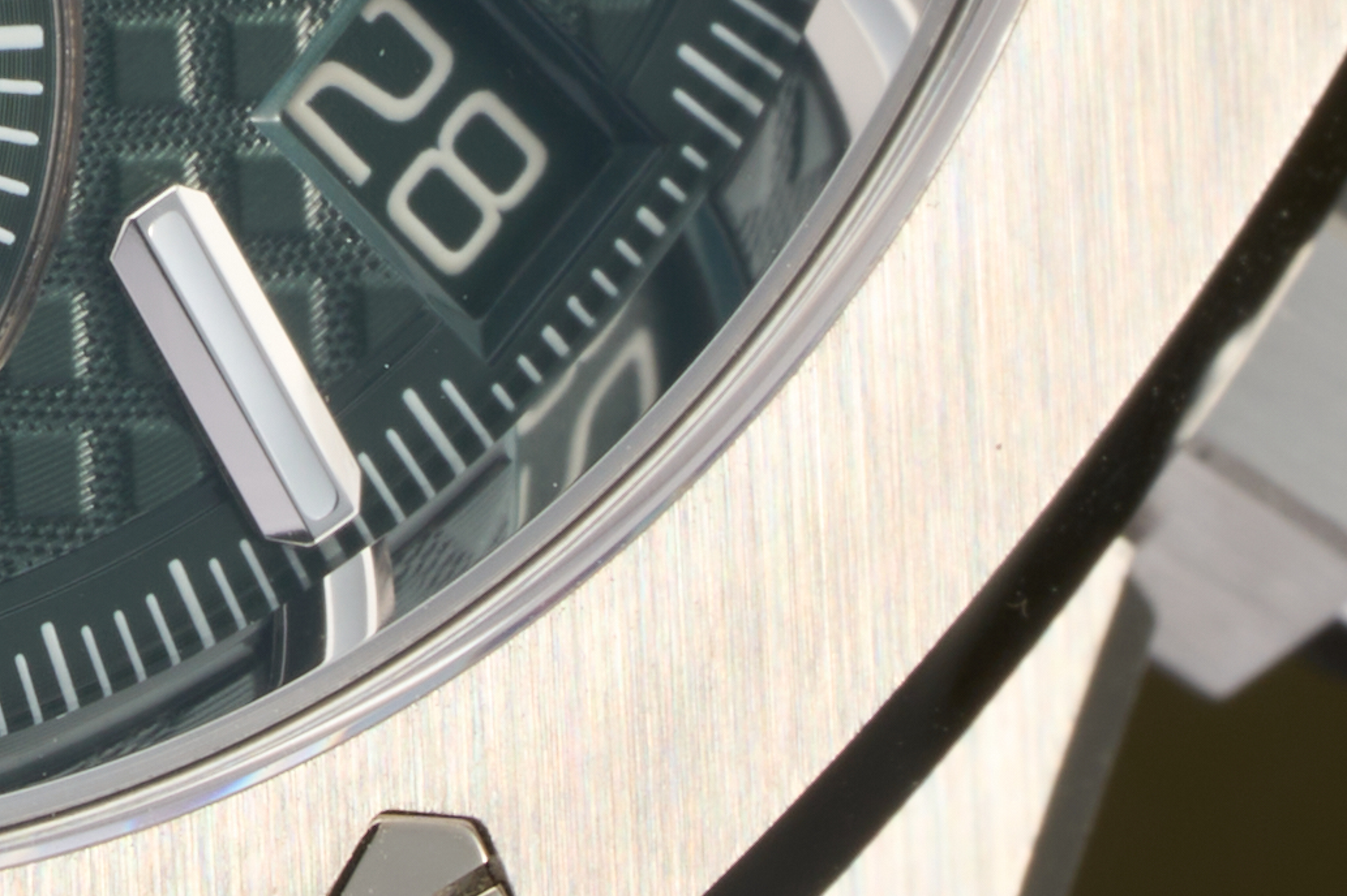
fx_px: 24873
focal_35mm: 665
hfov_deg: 3.1
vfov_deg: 2.1
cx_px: -469
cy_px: -789
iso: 125
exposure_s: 1/125
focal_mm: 100
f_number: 16
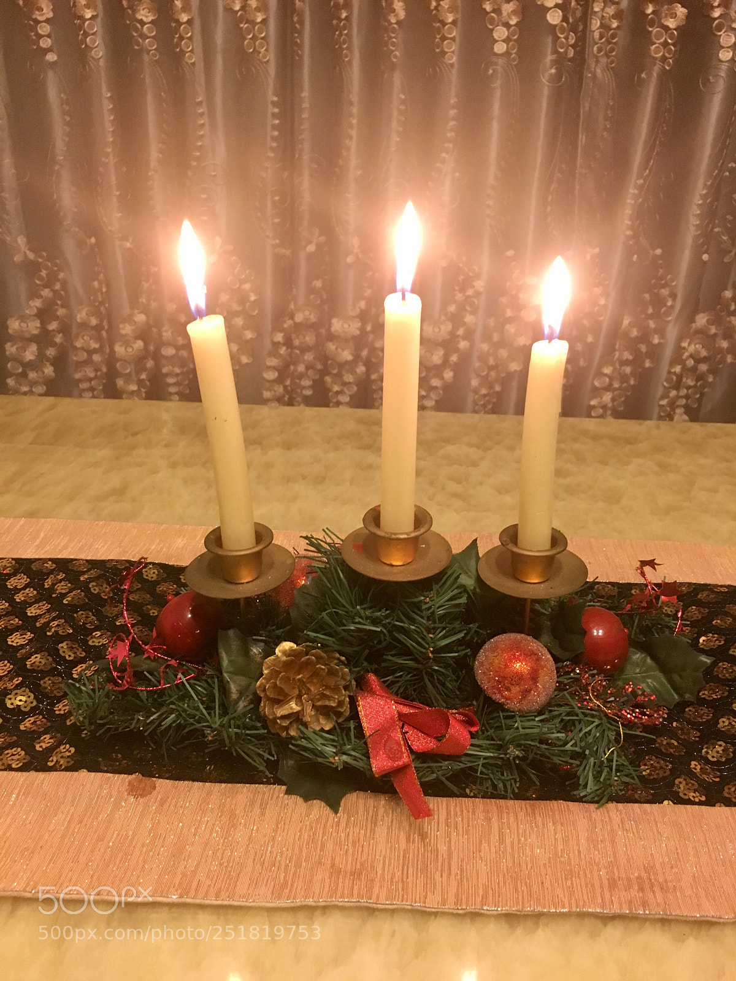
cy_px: 490
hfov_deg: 48.2
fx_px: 822
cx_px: 368
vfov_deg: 61.7
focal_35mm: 29
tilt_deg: -26.2
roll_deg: -1.2
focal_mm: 4.15
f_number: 2.2
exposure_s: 1/33
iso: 160
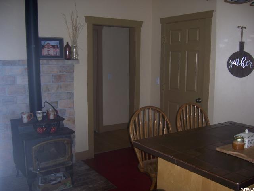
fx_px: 264
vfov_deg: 39.7
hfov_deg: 51.4
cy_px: 96
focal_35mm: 36
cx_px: 127
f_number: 2.8
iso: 80
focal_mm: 6.2
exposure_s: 1/60
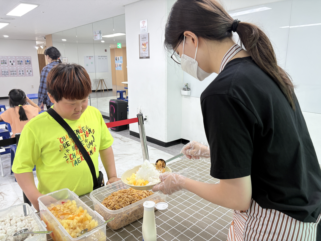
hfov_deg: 67.3
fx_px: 241
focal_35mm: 26
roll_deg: +0.3
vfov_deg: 53.1
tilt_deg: -12.0
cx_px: 160
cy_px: 120
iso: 80
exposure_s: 1/120
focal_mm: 5.96
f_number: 1.6
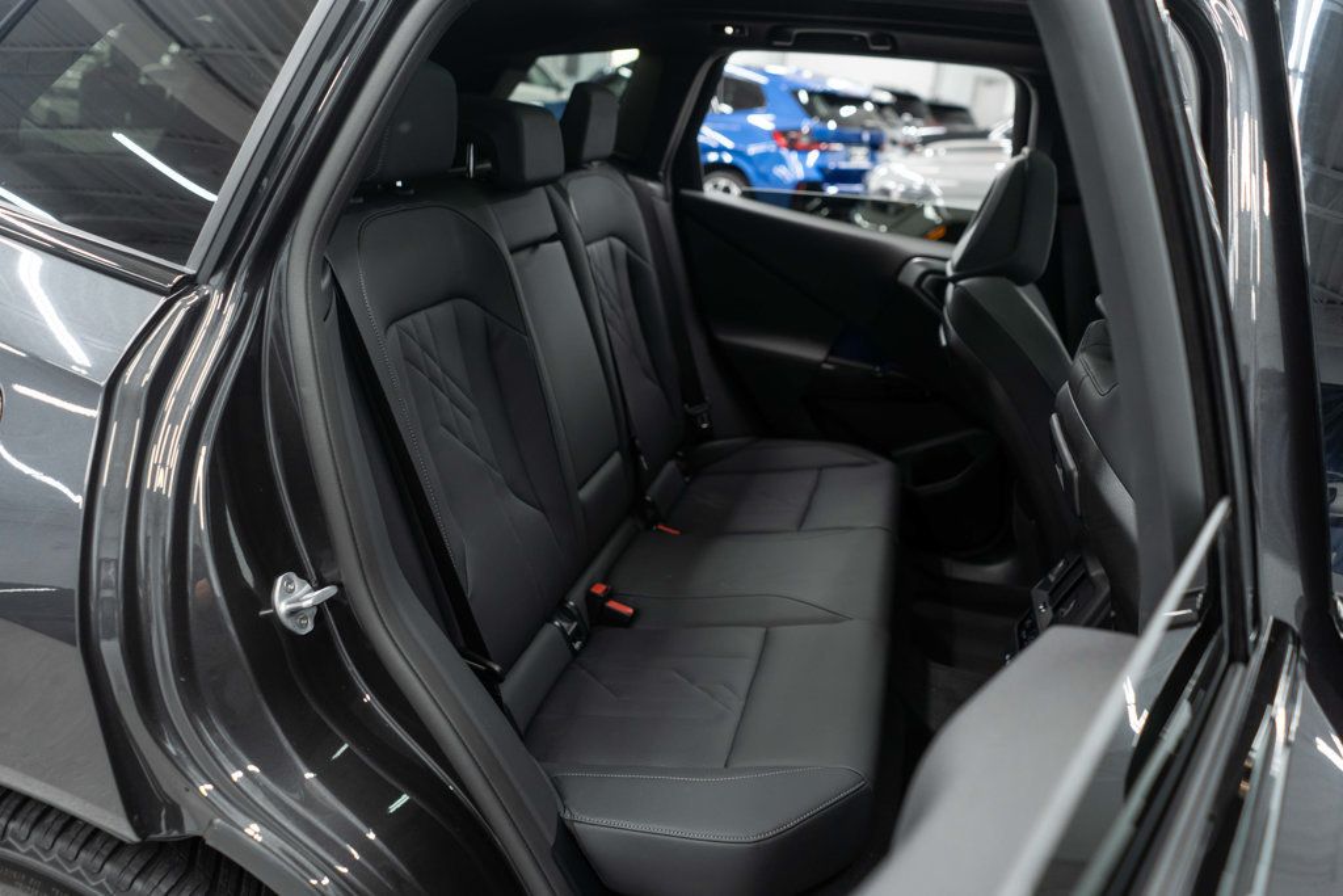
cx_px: 672
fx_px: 1045
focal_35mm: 28
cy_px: 448
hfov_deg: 65.5
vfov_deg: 46.4
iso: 800
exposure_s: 1/40
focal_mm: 28
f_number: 3.2
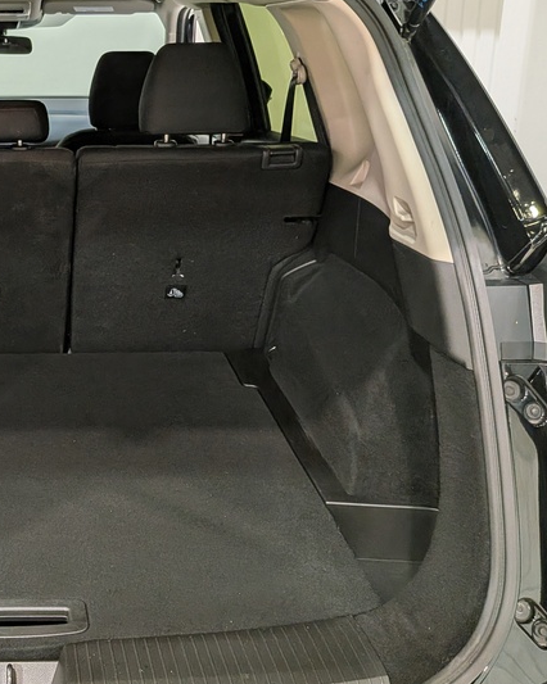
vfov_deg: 41.1
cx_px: 4
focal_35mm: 45
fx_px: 911
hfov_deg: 31.0
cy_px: 293
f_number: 1.7
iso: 154
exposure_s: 1/120
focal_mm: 4.53
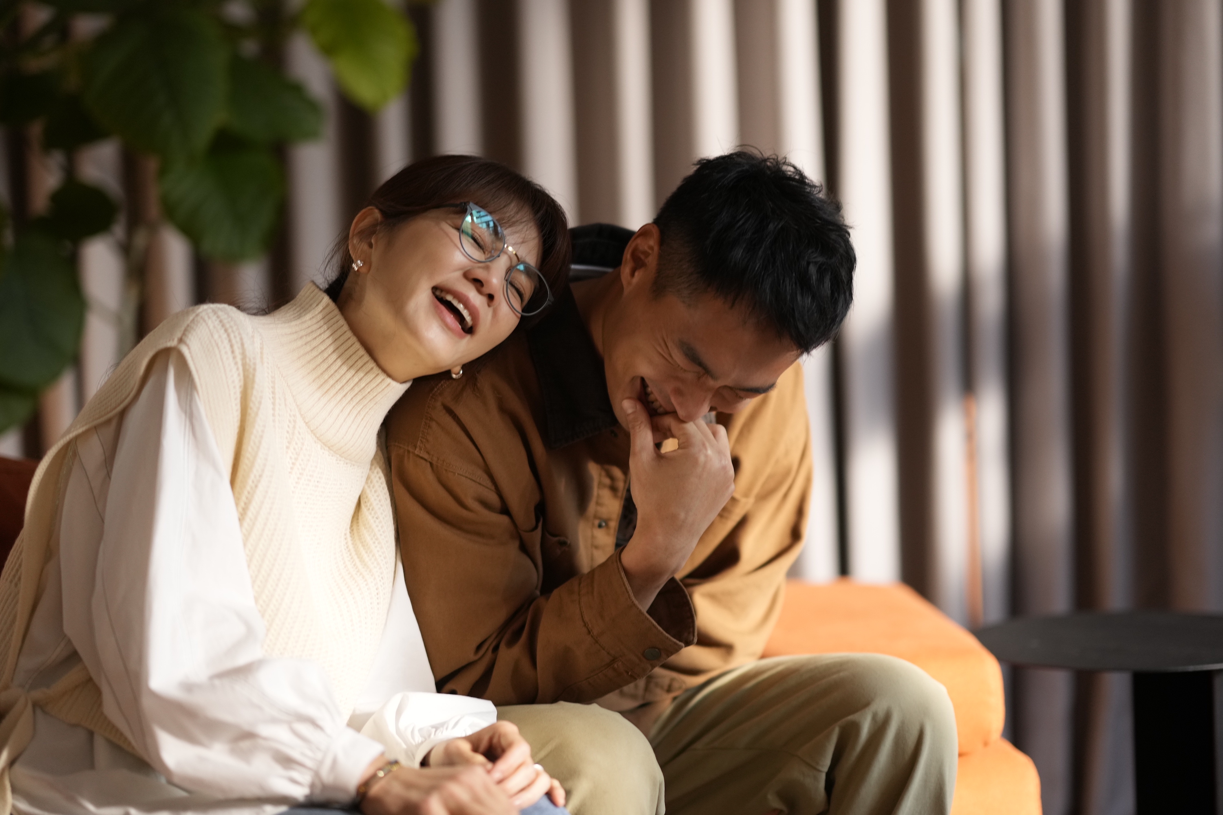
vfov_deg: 16.1
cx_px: 612
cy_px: 408
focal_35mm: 85
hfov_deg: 23.9
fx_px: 2887
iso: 800
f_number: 1.4
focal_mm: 85
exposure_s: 1/160
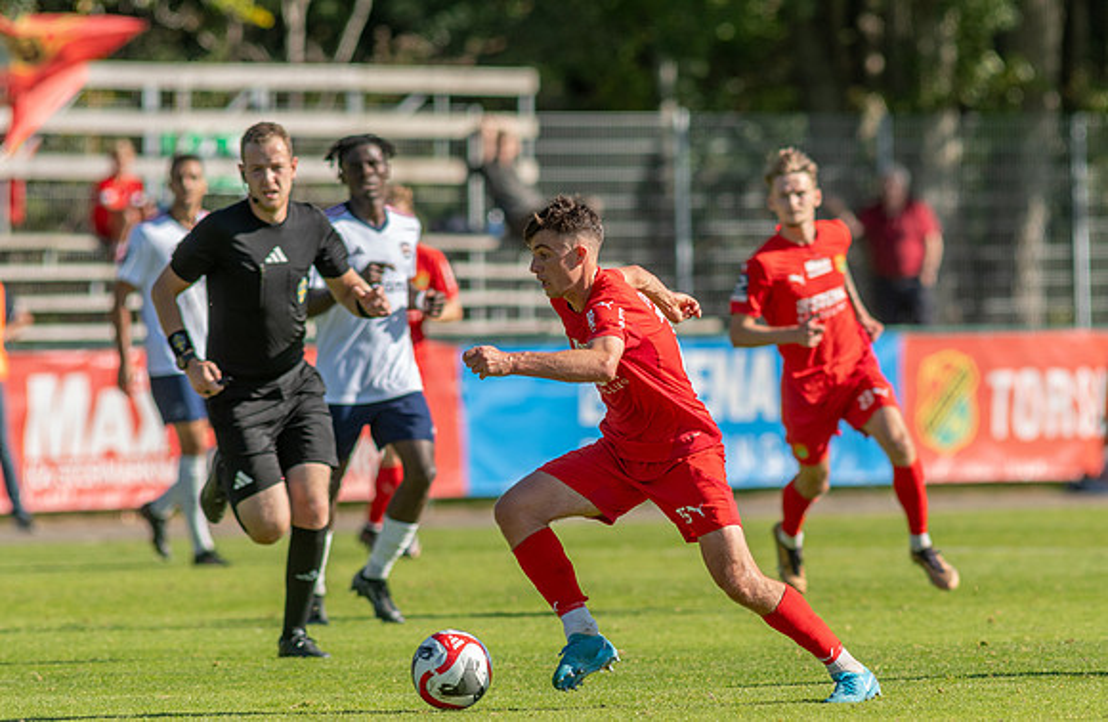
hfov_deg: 4.0
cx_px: 640
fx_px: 15995
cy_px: 426
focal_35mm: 523
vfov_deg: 2.6
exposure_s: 1/2000
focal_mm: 300
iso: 280
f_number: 3.5
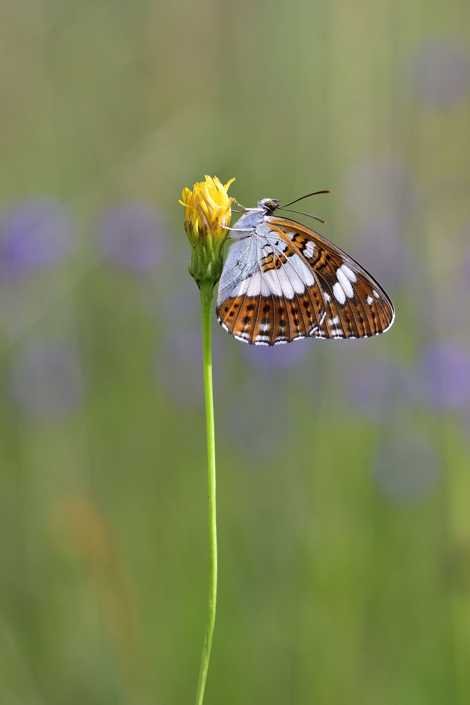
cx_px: 235
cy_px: 352
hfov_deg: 8.7
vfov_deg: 13.0
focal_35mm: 158
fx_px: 3084
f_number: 7.1
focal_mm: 105
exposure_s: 1/320
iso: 640
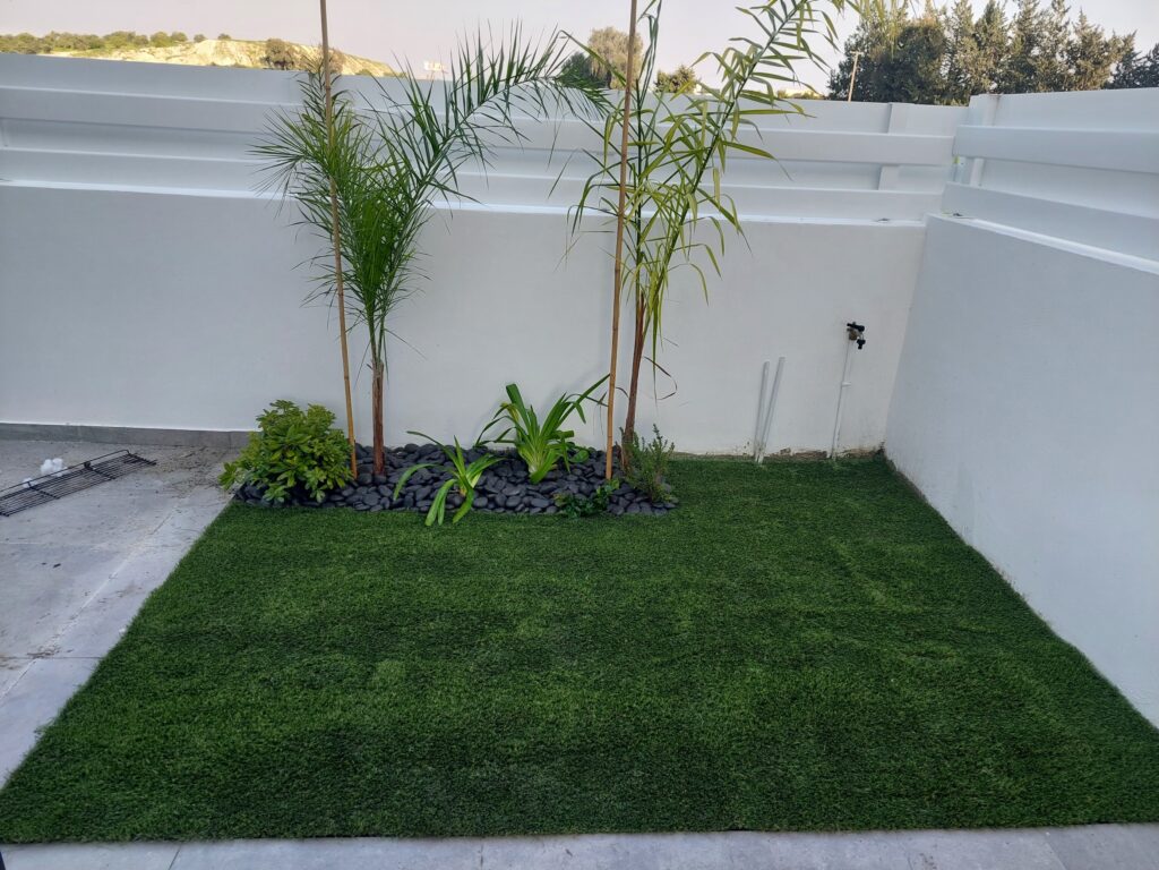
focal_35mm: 25
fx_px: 837
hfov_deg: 69.4
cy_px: 435
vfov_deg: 54.9
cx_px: 580
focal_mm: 5.23
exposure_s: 1/250
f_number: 1.8
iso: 40
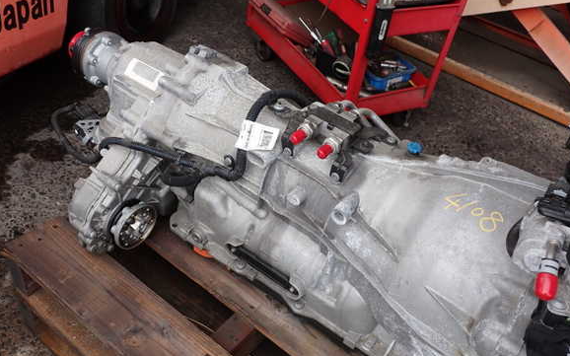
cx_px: 293
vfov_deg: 38.3
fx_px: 513
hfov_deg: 58.1
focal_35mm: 33
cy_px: 193
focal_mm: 5.4
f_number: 3.2
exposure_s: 1/250
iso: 100
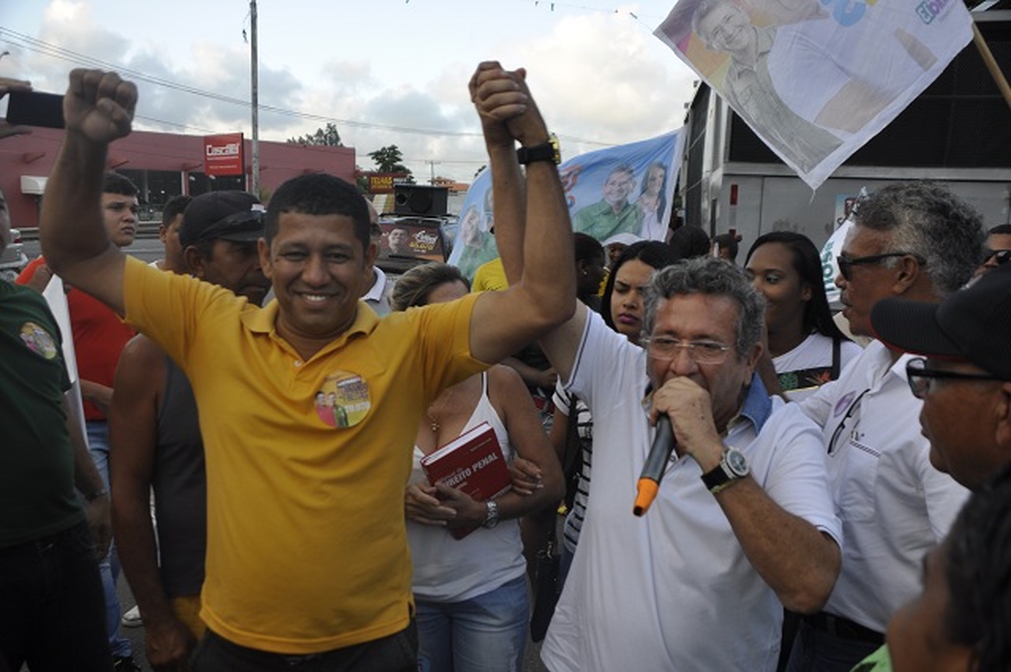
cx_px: 506
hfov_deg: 57.3
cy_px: 336
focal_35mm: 33
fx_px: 926
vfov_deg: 39.9
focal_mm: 22
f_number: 3.8
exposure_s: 1/250
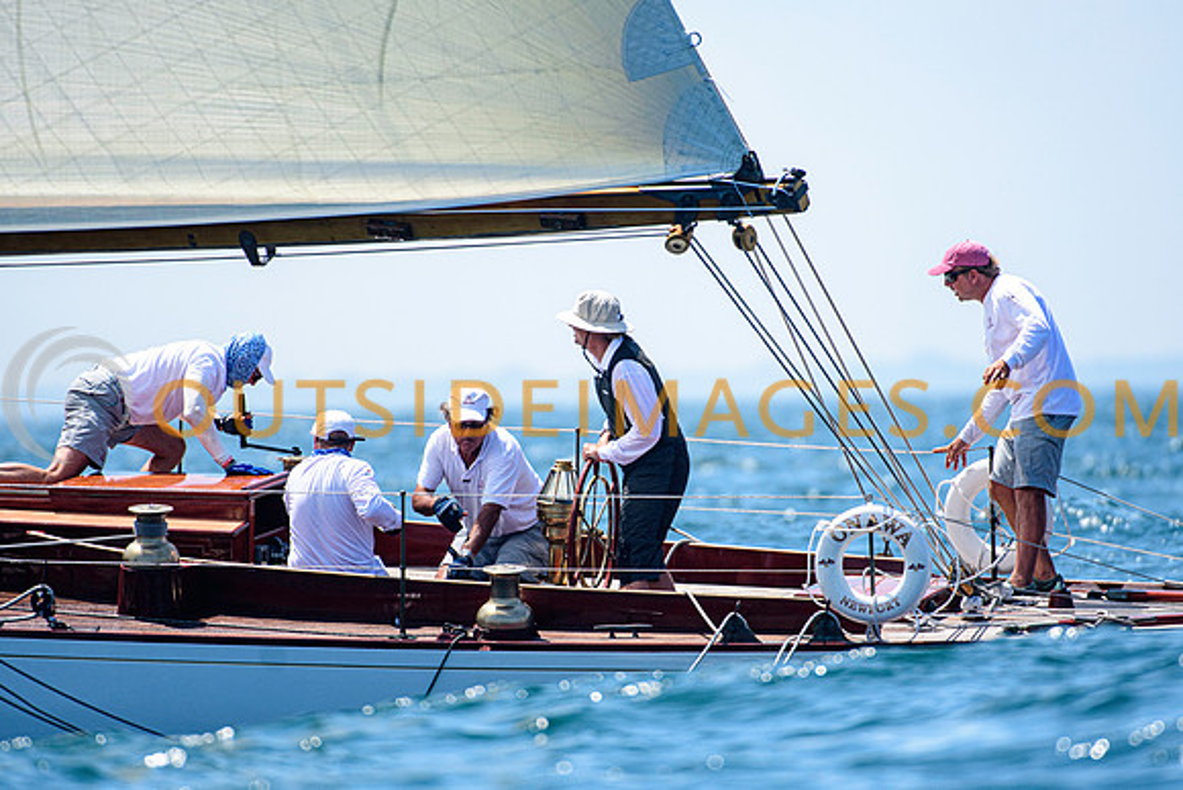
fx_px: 19720
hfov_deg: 3.4
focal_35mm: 600
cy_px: 395
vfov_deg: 2.3
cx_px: 592
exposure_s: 1/2500
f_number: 5
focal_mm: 400
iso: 400
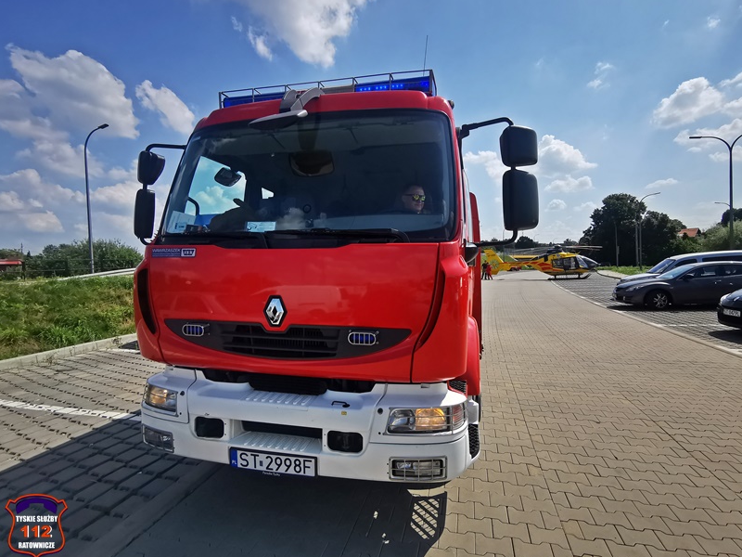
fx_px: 364
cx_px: 389
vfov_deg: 74.7
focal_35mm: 17
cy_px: 272
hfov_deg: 91.0
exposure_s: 1/1587
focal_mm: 2.35
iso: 50
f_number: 2.2
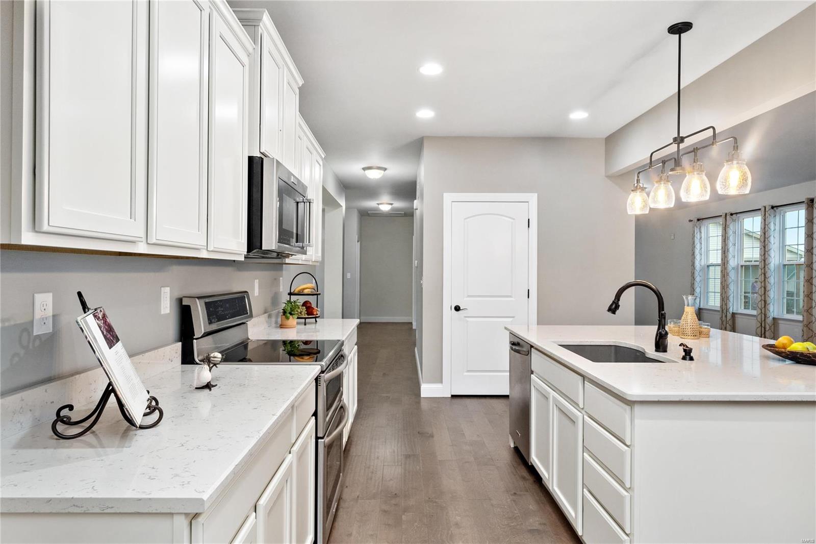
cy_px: 272
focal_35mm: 22
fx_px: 499
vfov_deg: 57.2
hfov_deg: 78.6
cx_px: 408
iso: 400
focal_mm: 11
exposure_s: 1/100
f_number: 8
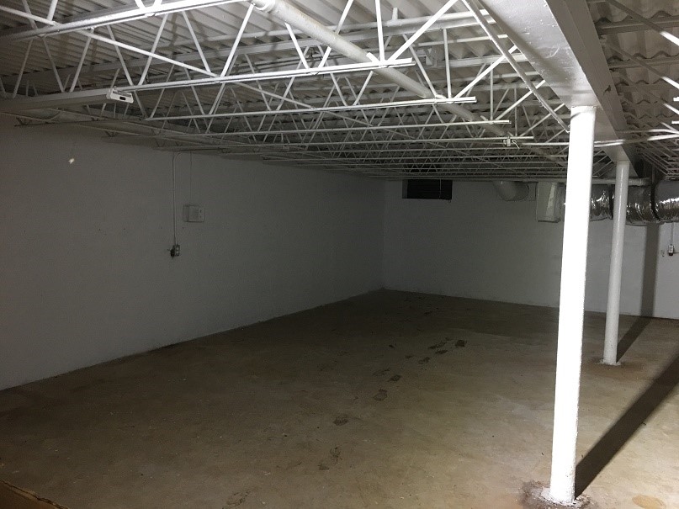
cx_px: 340
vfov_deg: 48.2
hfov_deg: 61.7
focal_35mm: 29
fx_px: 569
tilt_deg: -3.5
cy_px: 254
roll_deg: -1.8
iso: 100
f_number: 2.2
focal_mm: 4.15
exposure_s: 1/10
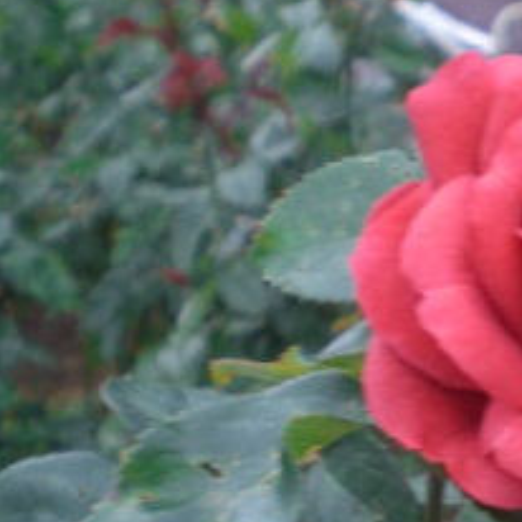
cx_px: 565
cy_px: 269
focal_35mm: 73
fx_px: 1245
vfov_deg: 23.7
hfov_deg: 22.4
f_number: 3.1
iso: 200
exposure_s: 1/15
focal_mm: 6.3
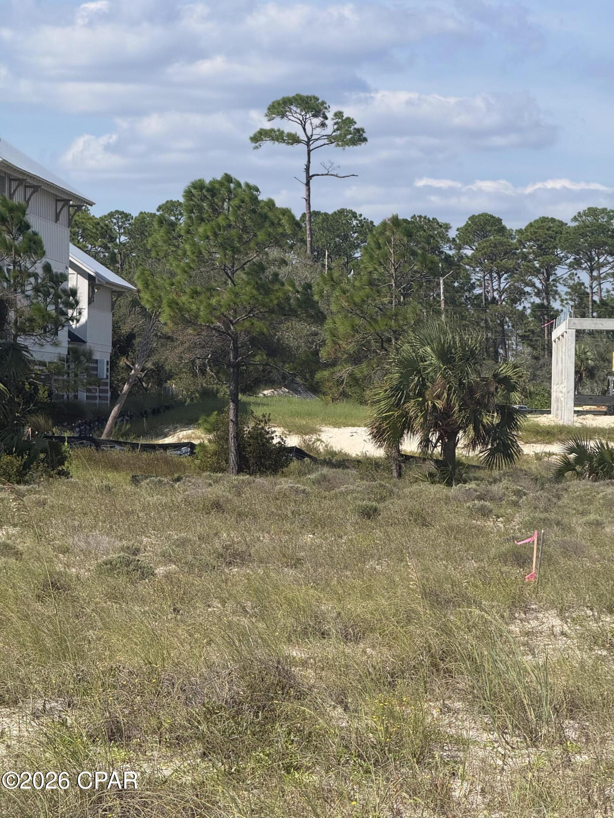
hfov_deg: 12.3
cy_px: 409
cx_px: 307
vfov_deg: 16.4
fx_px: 2838
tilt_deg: +0.9
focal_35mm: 120
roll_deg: -0.7
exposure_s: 1/2024
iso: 64
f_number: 2.8
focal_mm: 15.66
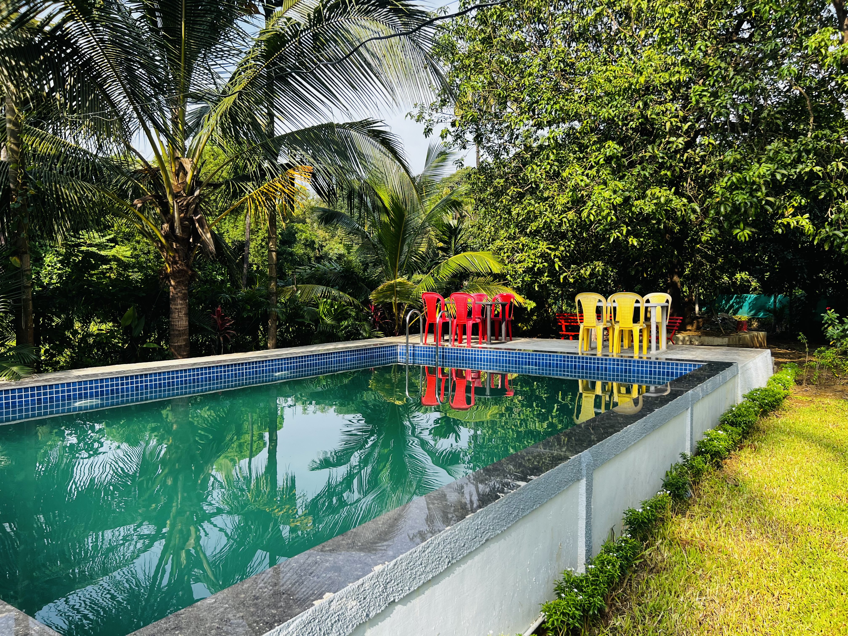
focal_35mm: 26
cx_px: 424
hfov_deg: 67.3
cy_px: 318
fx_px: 637
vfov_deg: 53.1
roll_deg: -1.2
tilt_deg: -2.9
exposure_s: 1/1159
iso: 50
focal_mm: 5.7
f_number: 1.5
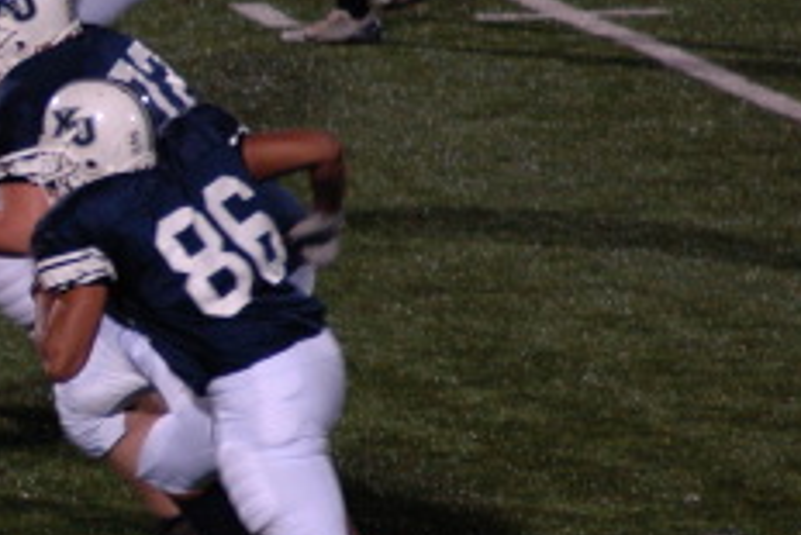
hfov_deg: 2.3
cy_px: 157
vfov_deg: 1.5
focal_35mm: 910
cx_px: -255
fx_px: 20259
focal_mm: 220
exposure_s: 1/125
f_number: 5
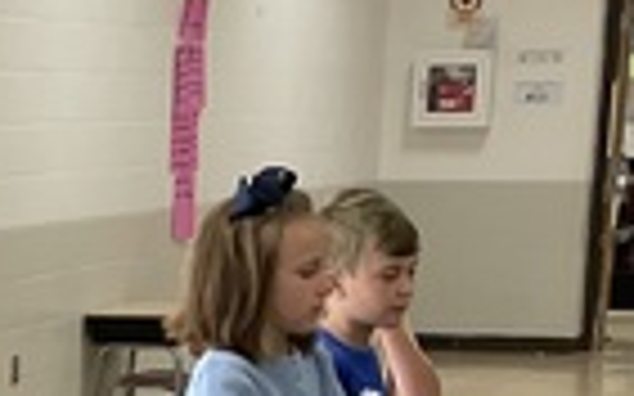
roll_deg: +0.1
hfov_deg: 12.6
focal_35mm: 156
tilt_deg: -12.5
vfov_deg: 8.1
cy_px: 742
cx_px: -369
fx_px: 2694
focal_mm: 4.2
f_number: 1.6
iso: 125
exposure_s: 1/120
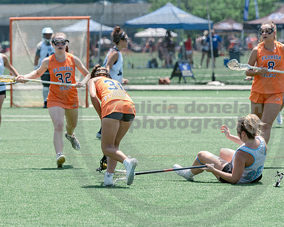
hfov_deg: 5.1
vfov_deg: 4.0
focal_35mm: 383
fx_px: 3219
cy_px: 66
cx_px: 93
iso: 400
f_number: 5
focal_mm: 200
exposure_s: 1/1600
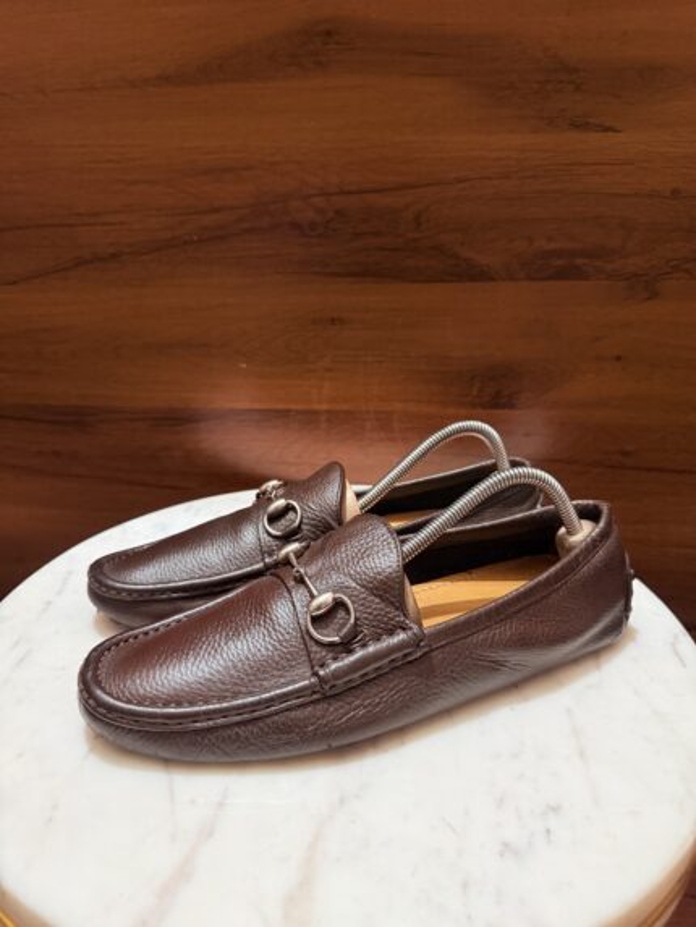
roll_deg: -0.3
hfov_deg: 56.8
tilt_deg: -20.5
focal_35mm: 24
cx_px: 348
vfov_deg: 71.6
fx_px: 643
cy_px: 464
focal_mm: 6.76
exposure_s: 1/50
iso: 320
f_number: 1.78
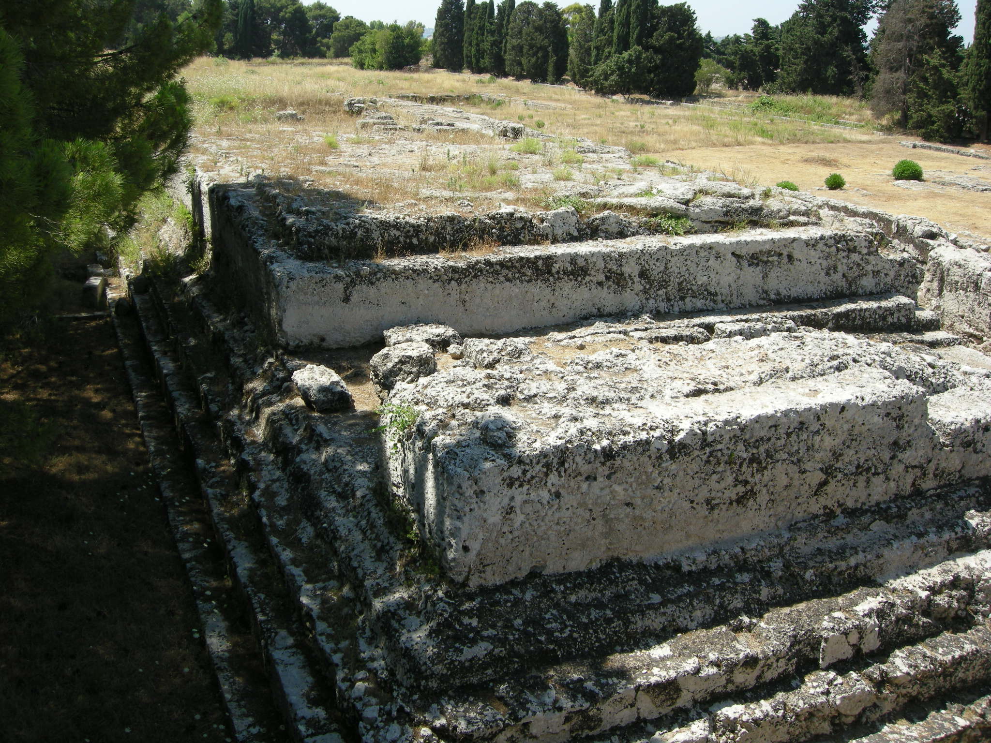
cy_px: 372
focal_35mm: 36
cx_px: 496
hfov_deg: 51.4
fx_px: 1031
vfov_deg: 39.7
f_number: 4.8
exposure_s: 1/216
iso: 64
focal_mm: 7.5
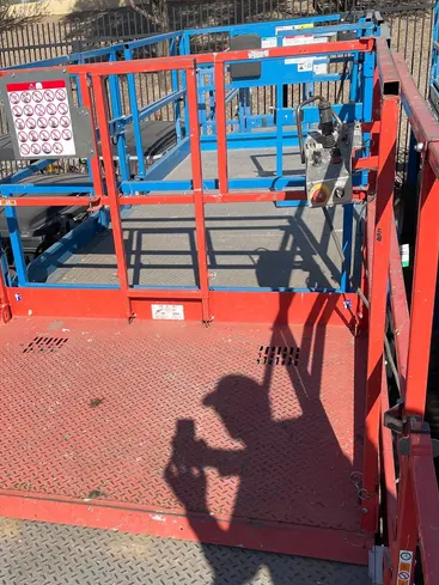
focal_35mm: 39
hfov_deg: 36.4
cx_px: 142
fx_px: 659
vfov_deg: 47.7
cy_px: 340
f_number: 1.6
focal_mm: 4.2
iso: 32
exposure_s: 1/3125
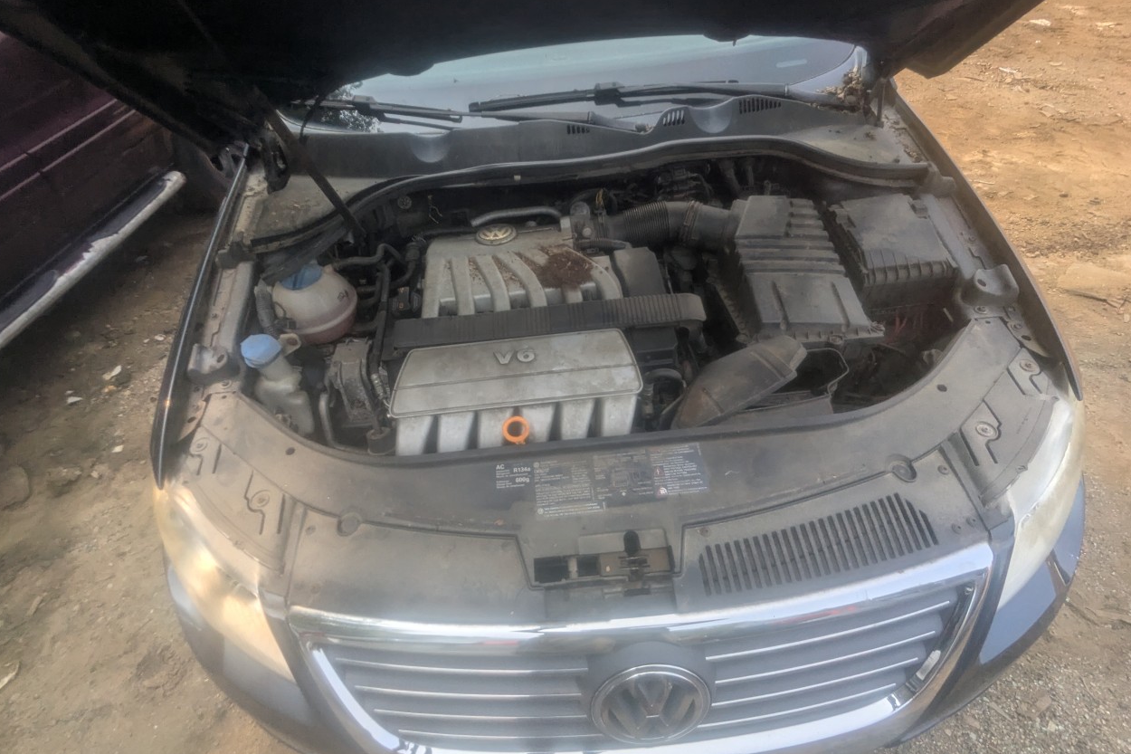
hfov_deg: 93.3
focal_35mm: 17
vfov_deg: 70.4
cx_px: 556
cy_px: 400
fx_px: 534
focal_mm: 2.35
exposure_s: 1/406
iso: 41
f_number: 2.2
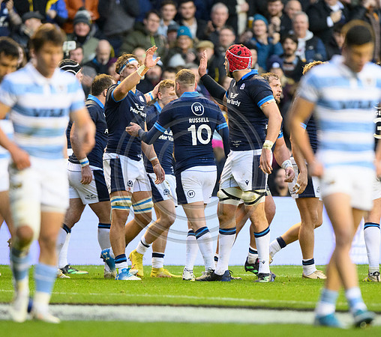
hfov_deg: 3.0
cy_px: 188
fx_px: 7176
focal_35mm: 610
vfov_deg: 2.7
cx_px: 205
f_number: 3.5
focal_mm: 400
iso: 5000
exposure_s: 1/1000
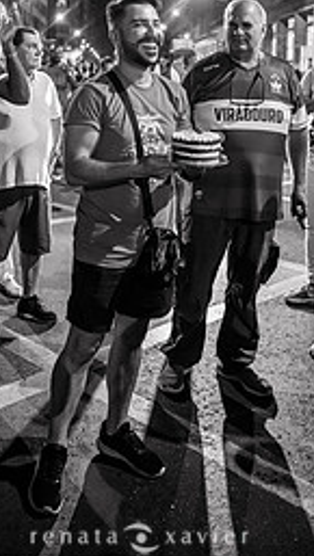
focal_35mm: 44
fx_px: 650
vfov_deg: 43.5
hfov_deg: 27.1
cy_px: 89
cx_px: 136
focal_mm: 24
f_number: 2.2
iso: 2500
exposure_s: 1/200
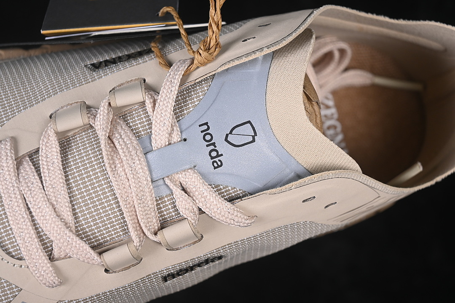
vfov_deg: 18.2
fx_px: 948
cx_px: 228
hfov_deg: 27.0
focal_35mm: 75
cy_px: 152
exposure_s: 1/80
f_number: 7.1
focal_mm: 50
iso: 160
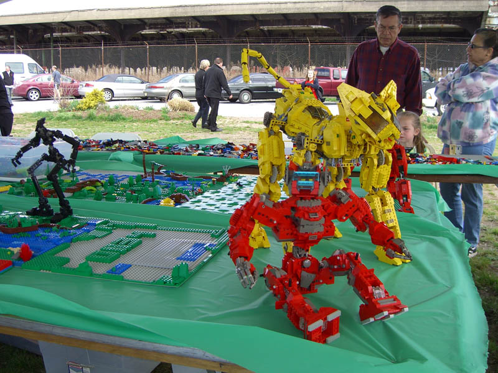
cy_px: 186
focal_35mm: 38
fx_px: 547
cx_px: 249
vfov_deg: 37.7
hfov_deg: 49.0
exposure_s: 1/250
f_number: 2.8
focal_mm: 7.9
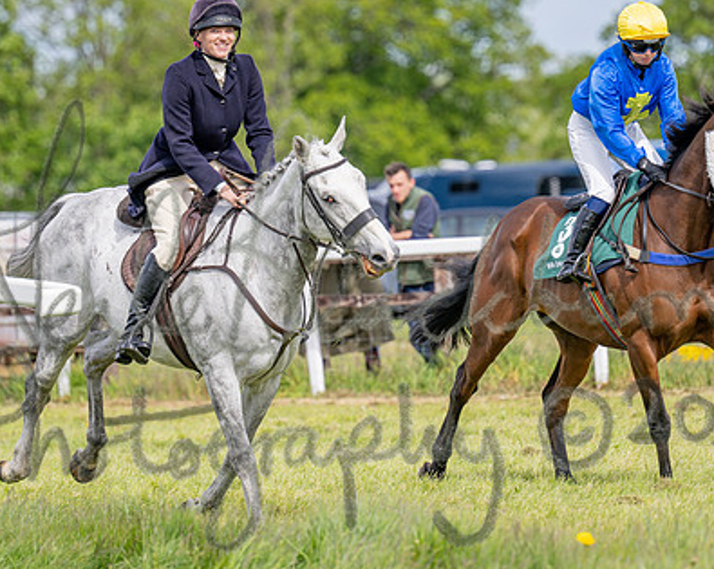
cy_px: 138
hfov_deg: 5.7
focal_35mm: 341
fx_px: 7197
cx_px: 331
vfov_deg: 4.5
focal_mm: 165
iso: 100
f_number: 2.8
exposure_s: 1/1600
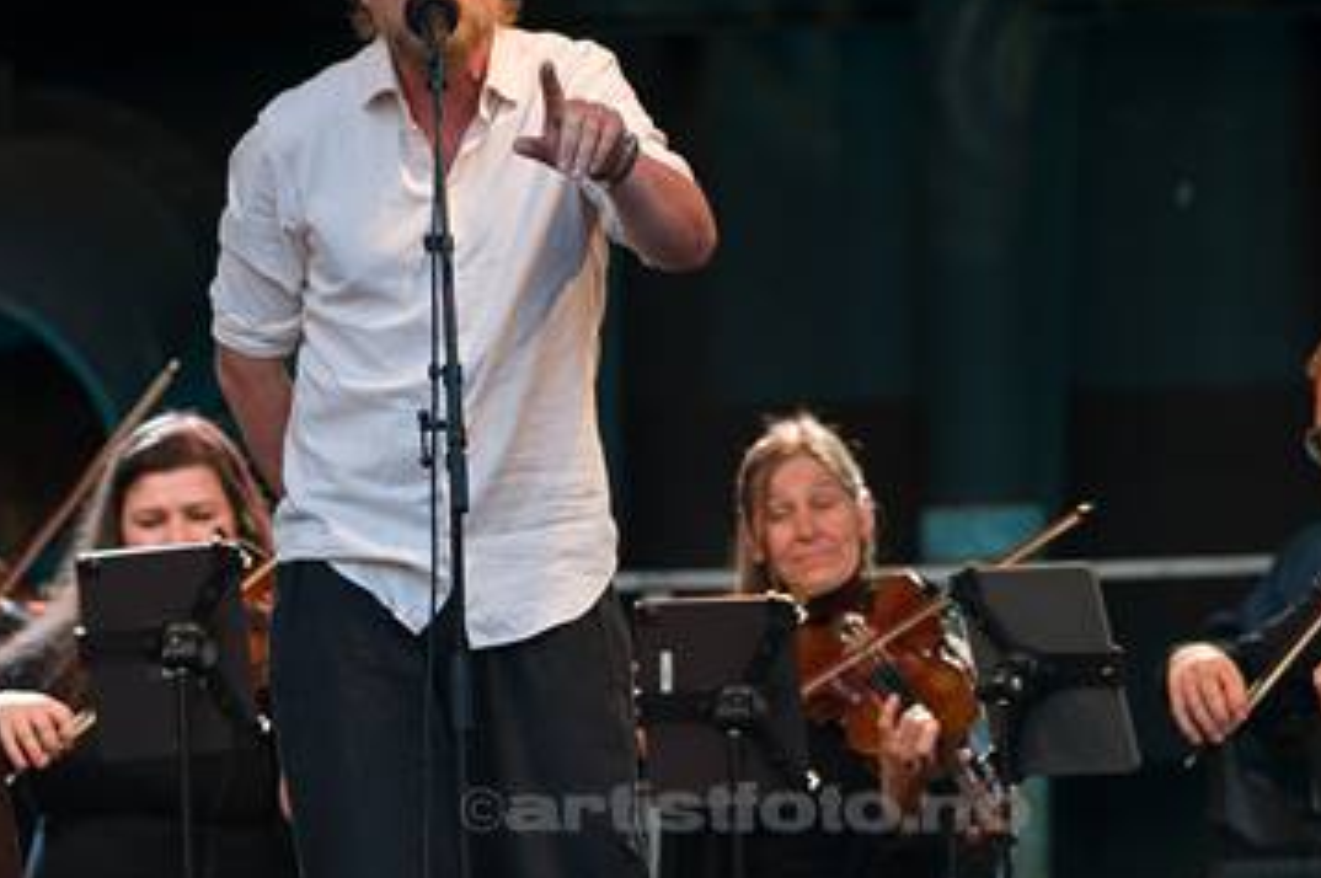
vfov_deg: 2.3
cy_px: 540
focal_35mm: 604
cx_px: 487
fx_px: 22143
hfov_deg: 3.4
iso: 1000
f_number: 2.8
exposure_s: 1/1000
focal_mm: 300
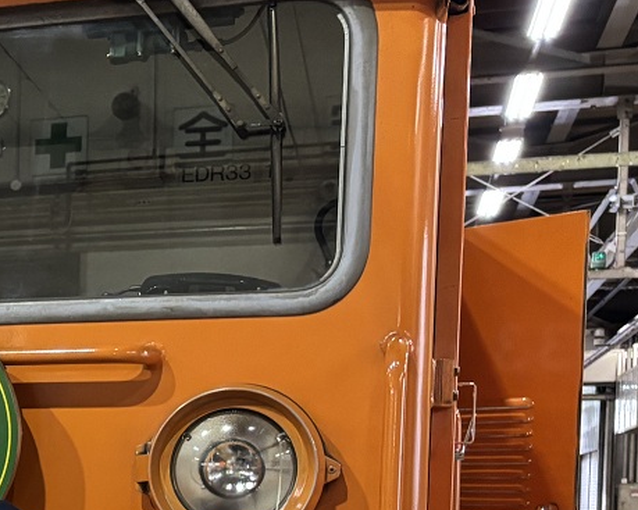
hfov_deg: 20.1
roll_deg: -0.7
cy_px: 554
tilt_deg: -0.9
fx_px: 1567
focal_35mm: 83
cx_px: -297
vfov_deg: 17.9
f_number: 1.6
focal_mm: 5.96
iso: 320
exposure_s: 1/60
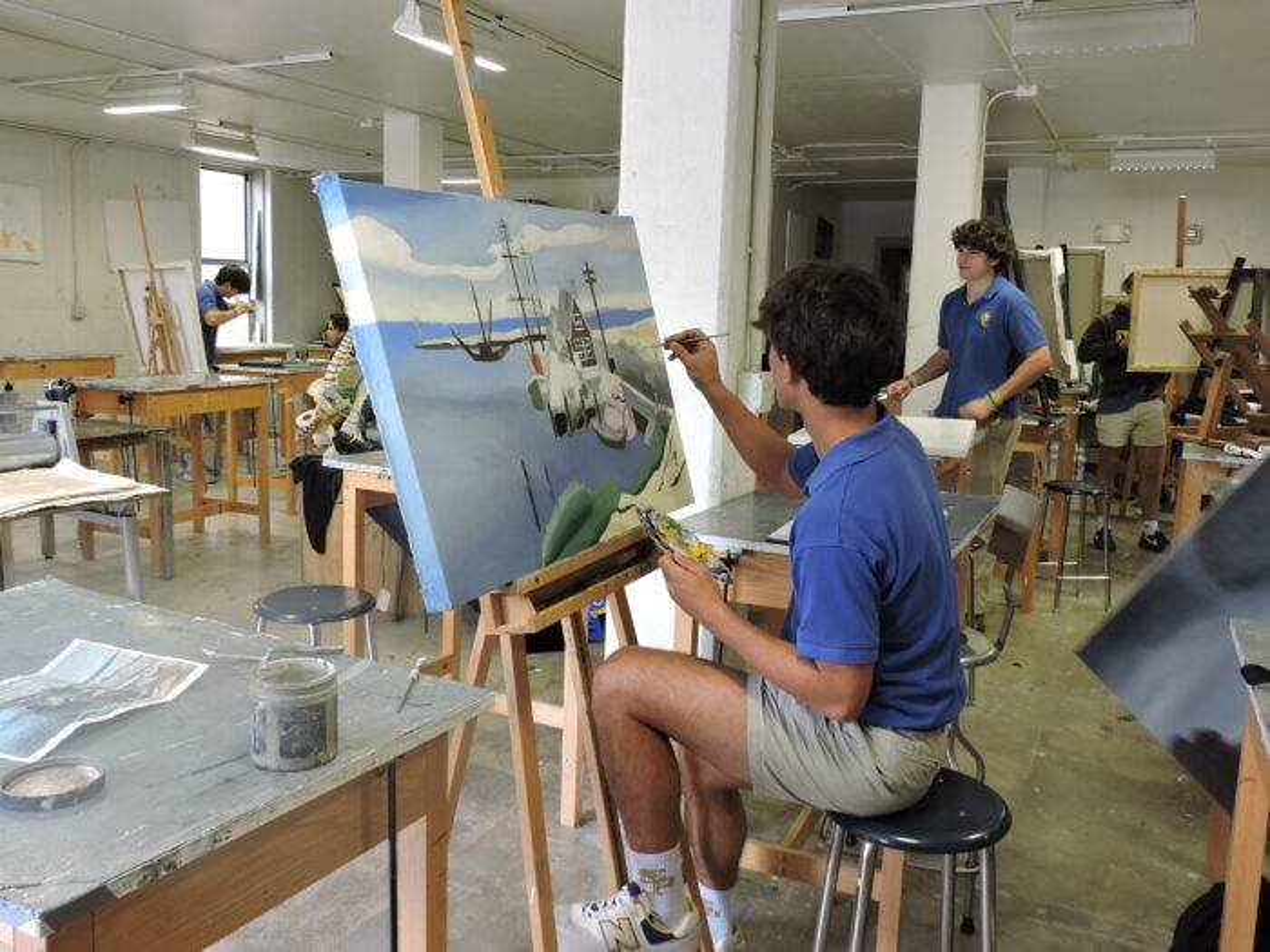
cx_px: 635
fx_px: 1101
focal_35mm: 30
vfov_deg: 46.8
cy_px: 476
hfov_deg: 60.0
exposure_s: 1/30
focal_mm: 5.4
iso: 200
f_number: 3.1
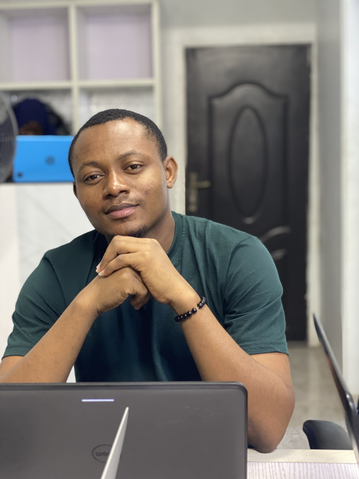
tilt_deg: -4.7
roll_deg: -0.2
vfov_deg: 36.8
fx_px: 719
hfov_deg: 28.0
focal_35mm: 52
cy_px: 240
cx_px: 180
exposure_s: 1/34
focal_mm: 6
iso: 250
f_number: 2
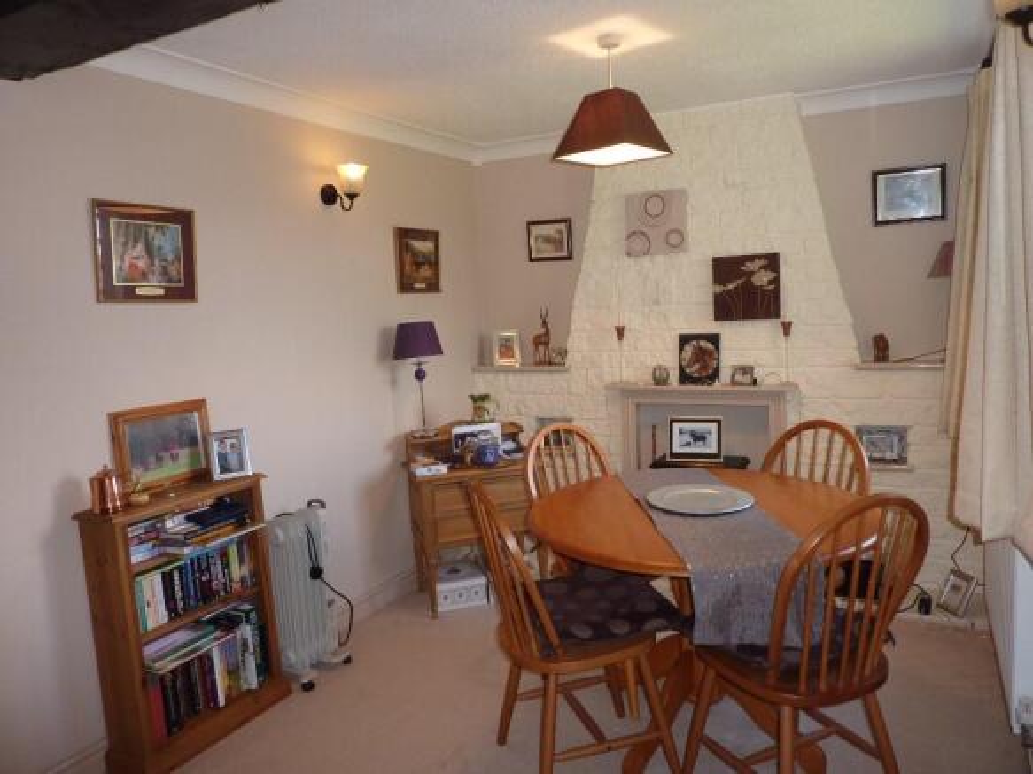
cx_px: 516
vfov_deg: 54.9
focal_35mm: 25
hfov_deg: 69.4
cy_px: 387
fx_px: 746
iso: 125
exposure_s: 1/30
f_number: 3.3
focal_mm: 4.1
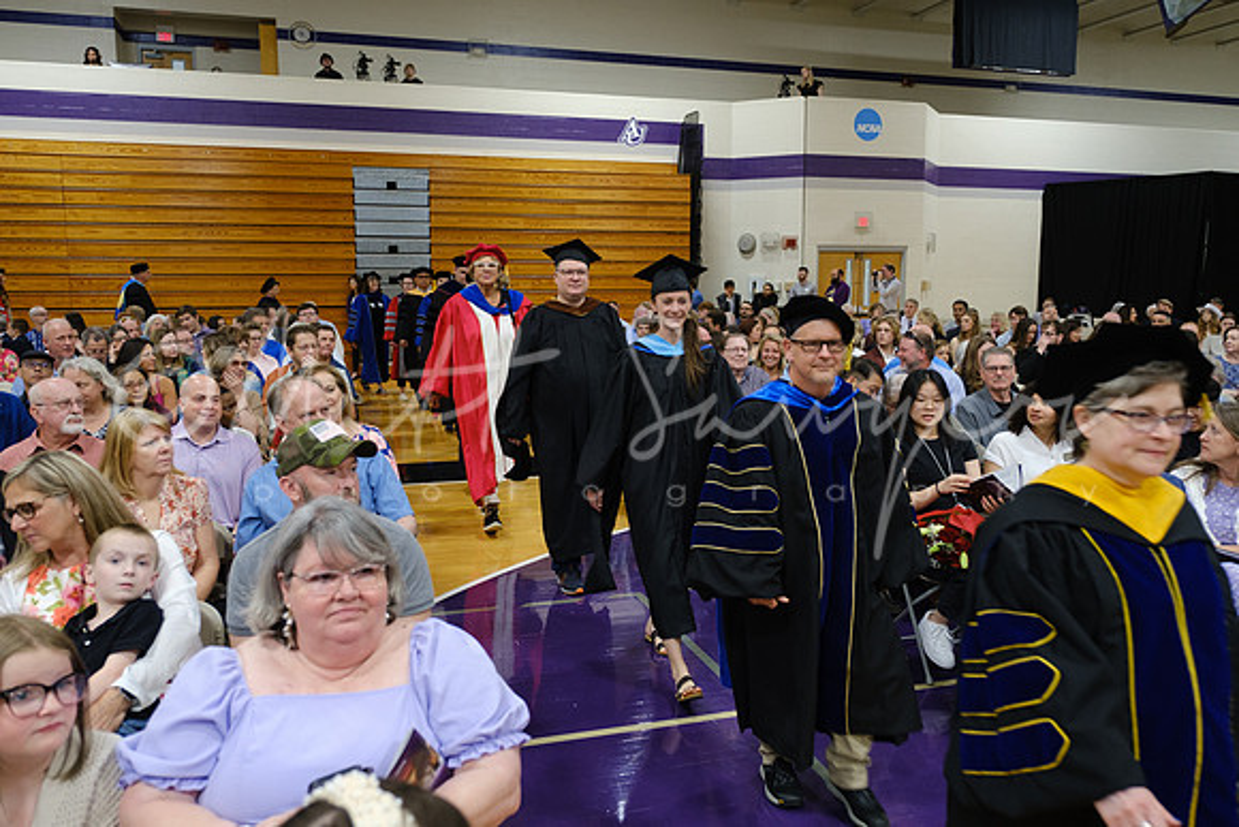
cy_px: 414
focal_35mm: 27
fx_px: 929
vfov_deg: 48.0
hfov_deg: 67.4
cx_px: 620
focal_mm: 18.2
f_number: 2.8
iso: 1600
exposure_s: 1/125
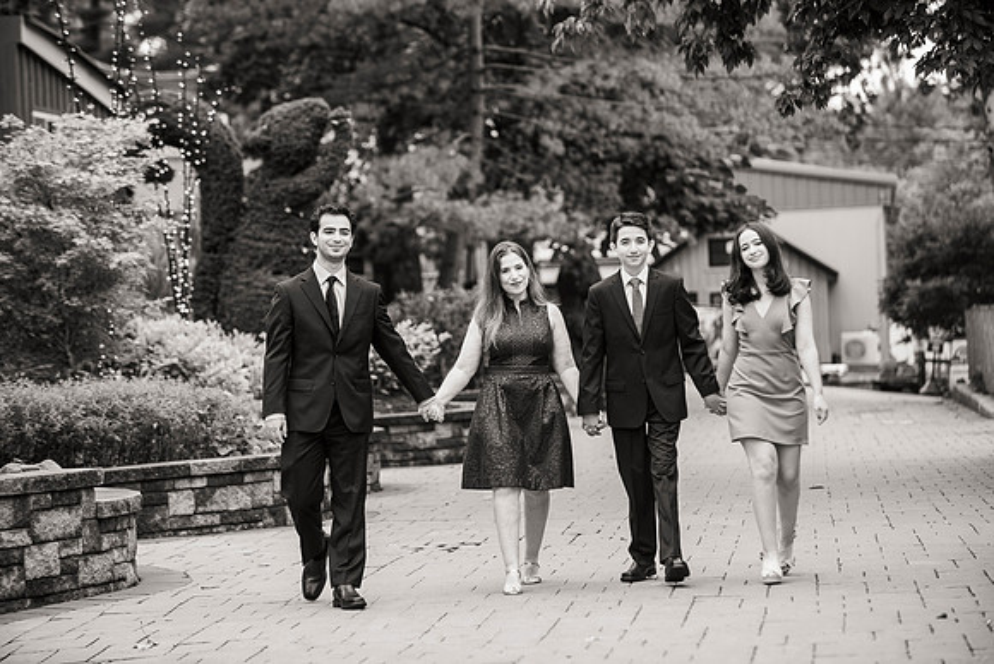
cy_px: 322
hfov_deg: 15.3
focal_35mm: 134
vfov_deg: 10.2
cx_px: 512
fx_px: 3700
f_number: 3.5
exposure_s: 1/500
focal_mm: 130
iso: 400
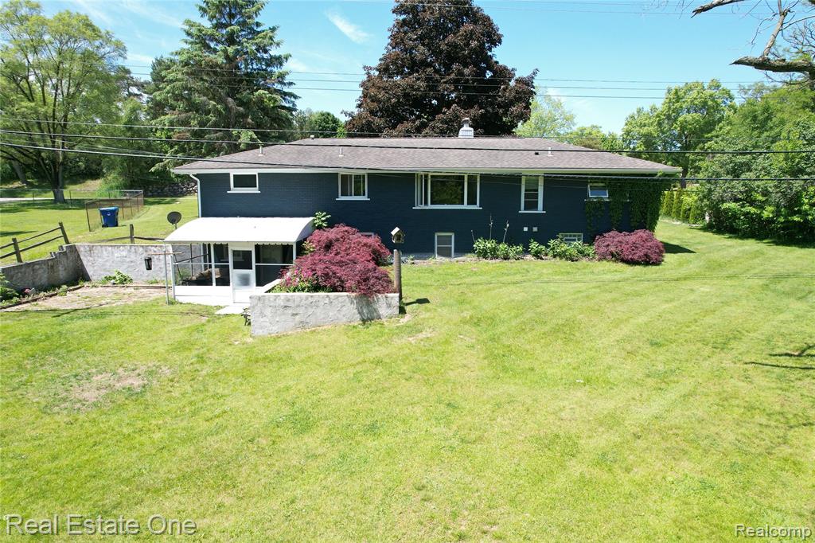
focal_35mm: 22
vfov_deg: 57.2
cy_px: 272
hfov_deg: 78.6
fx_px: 498
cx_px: 408
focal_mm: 8.38
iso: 100
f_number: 2.8
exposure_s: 1/640
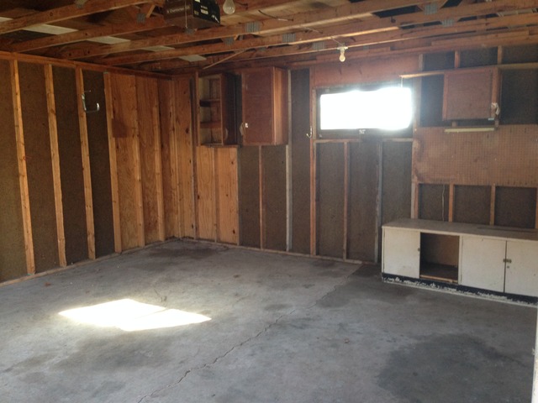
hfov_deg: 55.4
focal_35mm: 33
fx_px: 513
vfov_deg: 42.9
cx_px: 269
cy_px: 202
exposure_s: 1/20
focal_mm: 4.12
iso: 160
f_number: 2.4
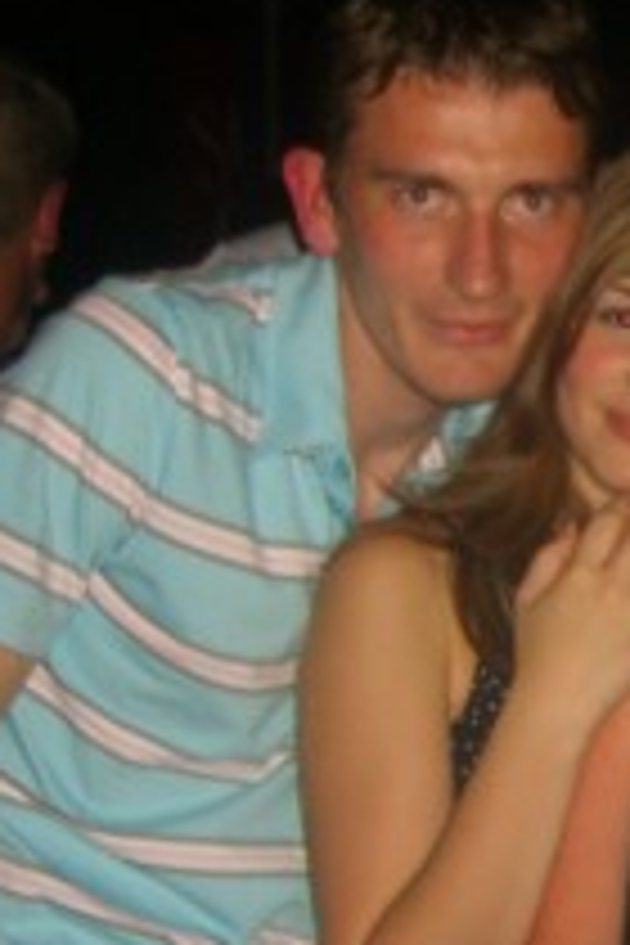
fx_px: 2966
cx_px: 1094
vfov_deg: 18.1
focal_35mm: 113
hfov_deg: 11.4
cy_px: 621
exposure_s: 1/60
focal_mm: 7.9
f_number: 2.8
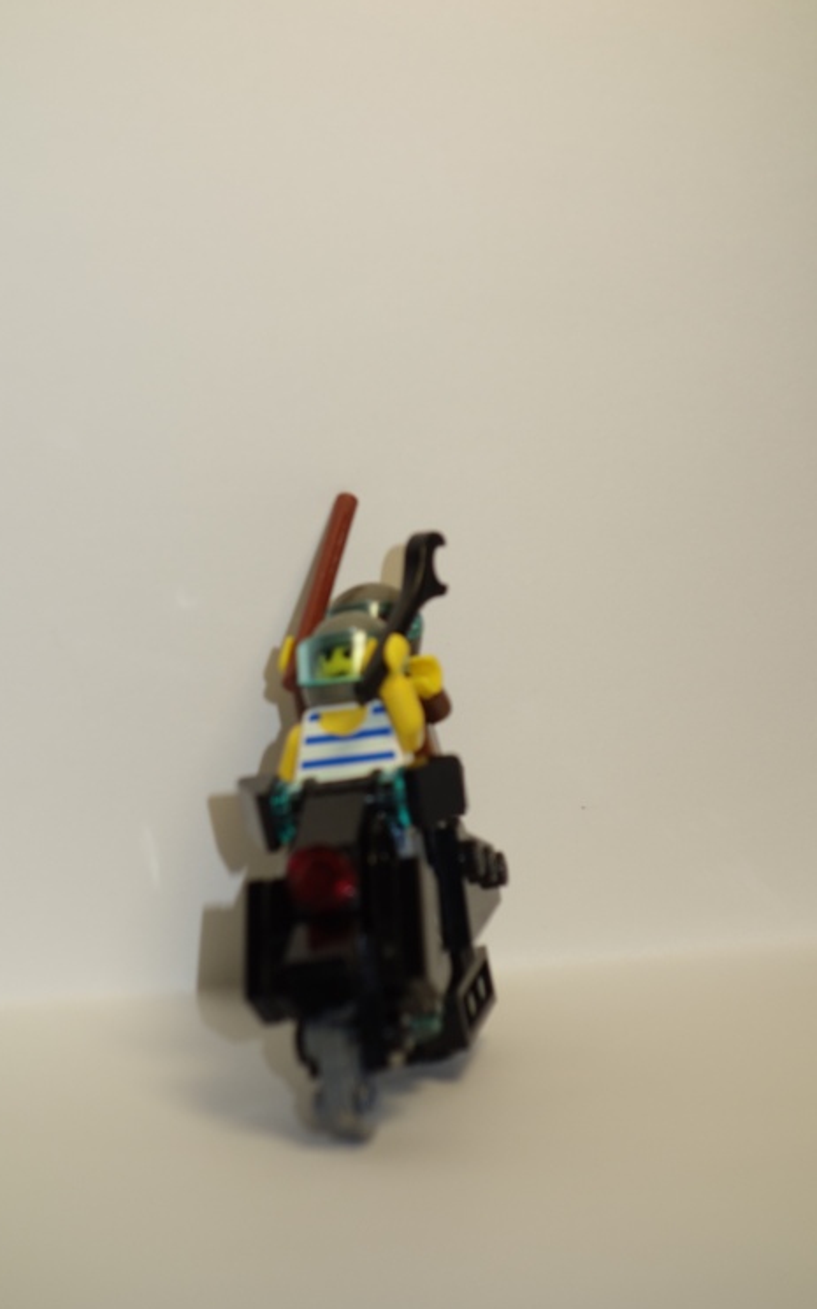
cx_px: 386
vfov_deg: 20.0
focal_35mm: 104
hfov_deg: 12.6
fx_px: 3709
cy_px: 655
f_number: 5.6
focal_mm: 35.26
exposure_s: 1/160
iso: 125
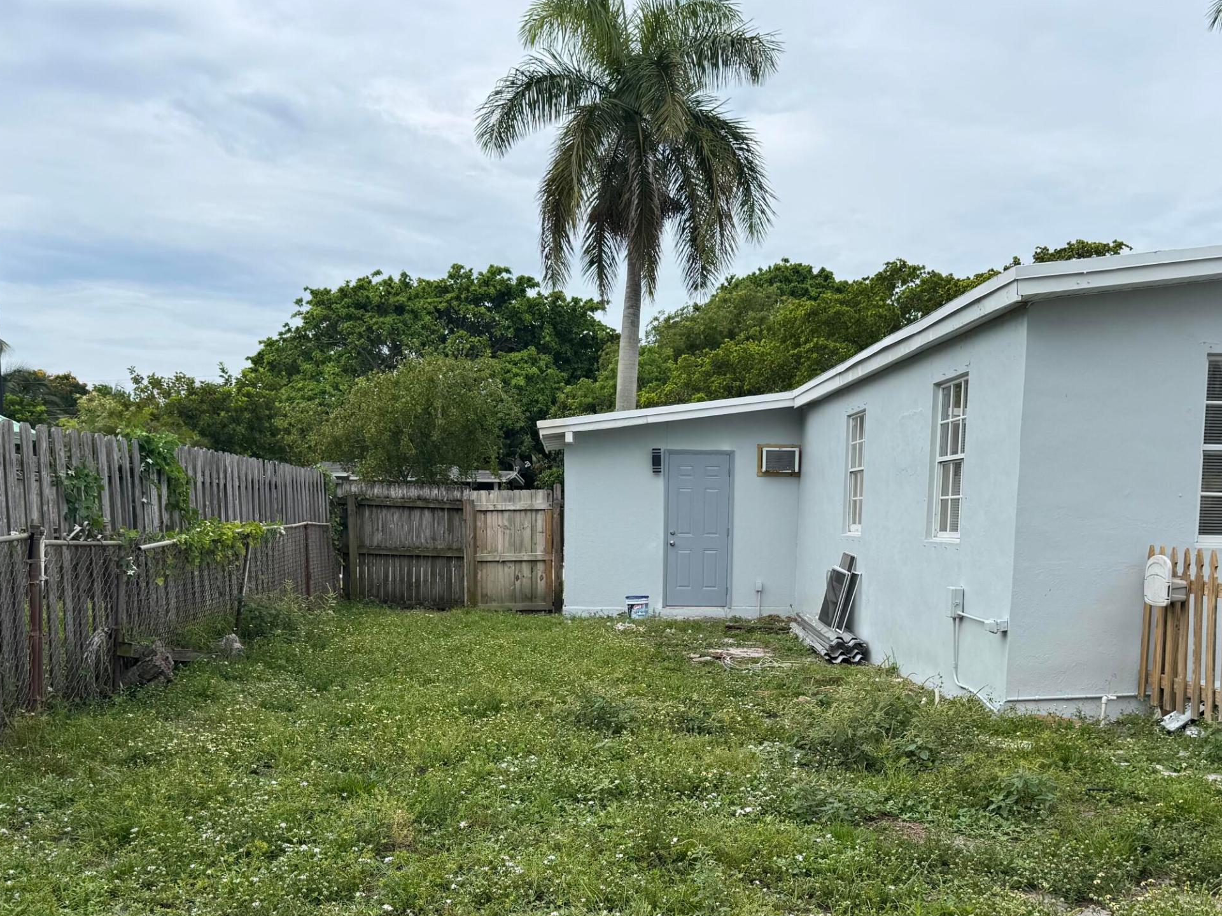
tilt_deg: -7.5
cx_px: 654
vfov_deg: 38.7
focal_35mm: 36
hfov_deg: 51.3
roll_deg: -1.3
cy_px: 676
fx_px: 1271
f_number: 1.78
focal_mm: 6.76
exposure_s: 1/4049
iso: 80
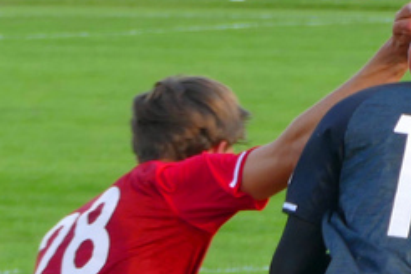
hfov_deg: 2.7
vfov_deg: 1.8
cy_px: 302
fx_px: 8767
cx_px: -264
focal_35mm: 768
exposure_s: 1/500
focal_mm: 59.97
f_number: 3.9
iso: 200
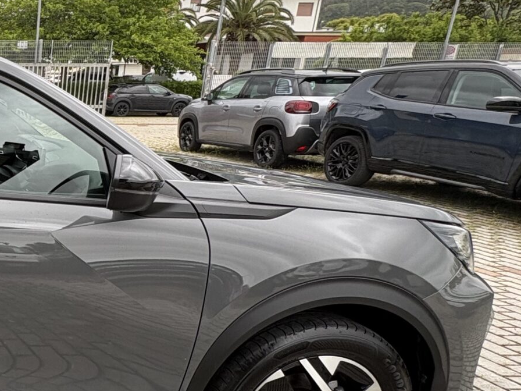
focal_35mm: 40
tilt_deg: -16.9
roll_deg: +0.4
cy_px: 254
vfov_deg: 35.7
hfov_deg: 35.3
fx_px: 602
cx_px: -124
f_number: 2.2
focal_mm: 2.22
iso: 40
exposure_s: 1/103
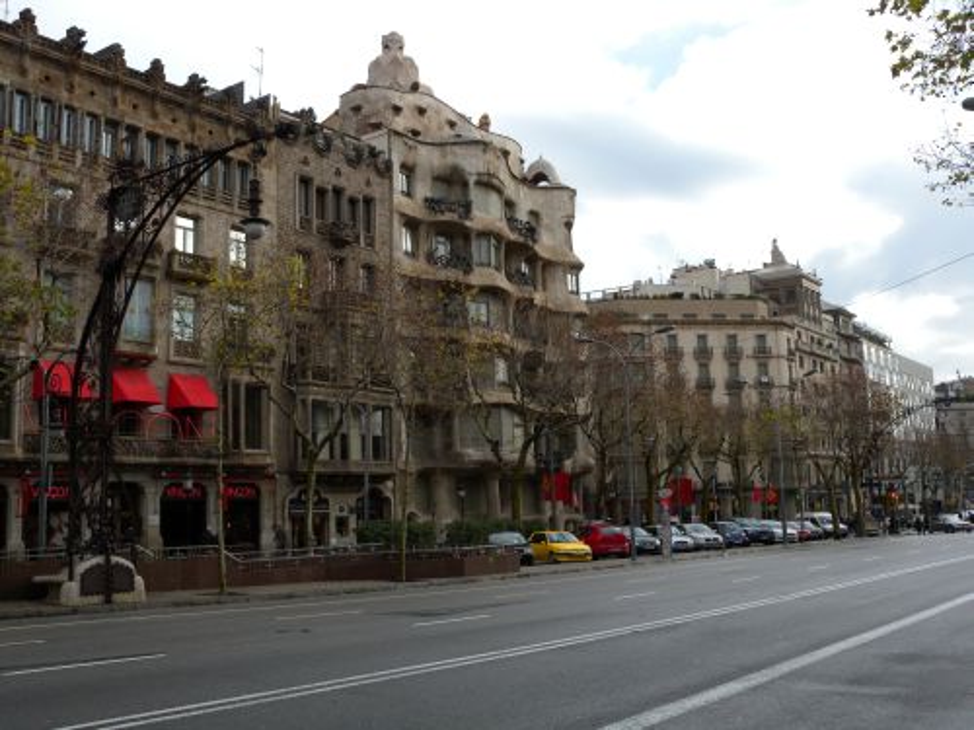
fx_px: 957
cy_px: 365
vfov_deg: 41.8
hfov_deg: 54.0
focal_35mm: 34
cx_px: 487
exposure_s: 1/191
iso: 64
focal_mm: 7.3
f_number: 5
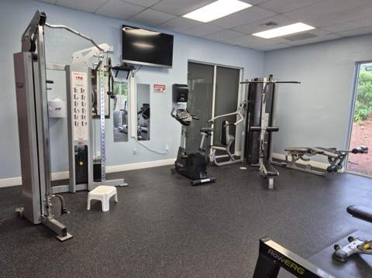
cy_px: 139
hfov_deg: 74.0
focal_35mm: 23
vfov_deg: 58.8
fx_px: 247
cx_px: 186
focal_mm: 5.4
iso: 250
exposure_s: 1/120
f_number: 1.8
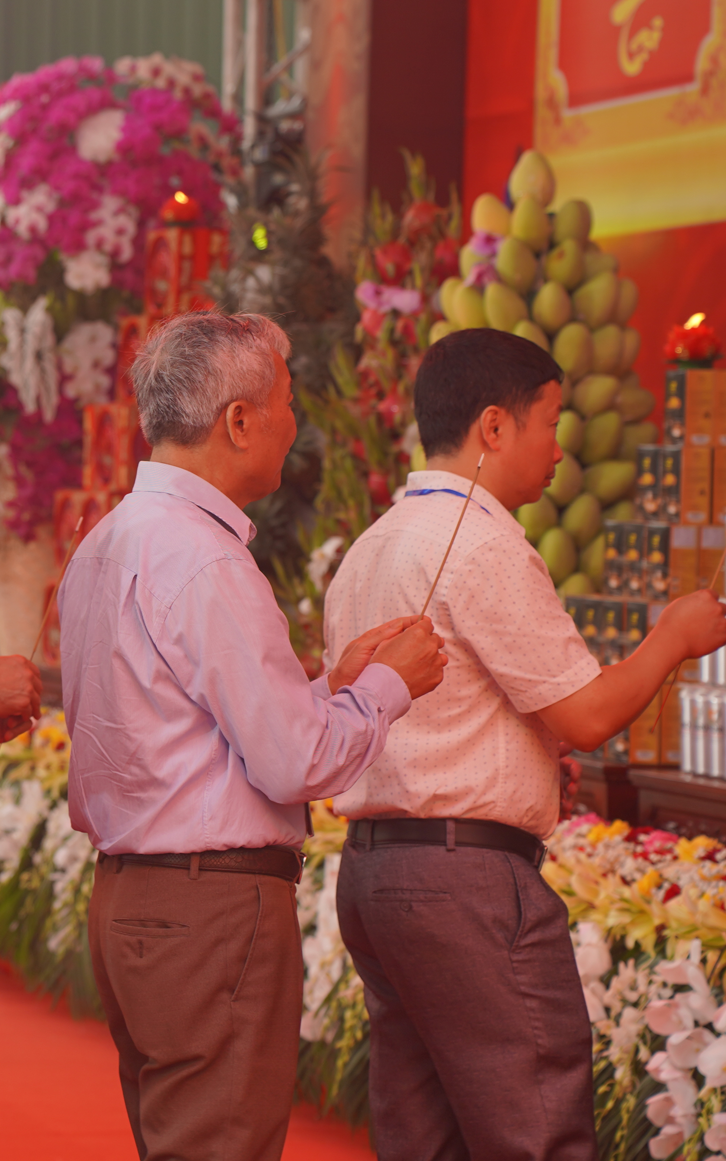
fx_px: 4464
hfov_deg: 9.2
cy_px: 483
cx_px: -184
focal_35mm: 141
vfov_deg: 14.8
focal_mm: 75
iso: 160
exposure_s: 1/160
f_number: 4
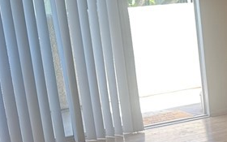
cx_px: 310
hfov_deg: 20.1
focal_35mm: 93
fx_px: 575
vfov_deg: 14.0
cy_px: 102
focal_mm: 6.86
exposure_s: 1/120
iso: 80
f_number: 1.78
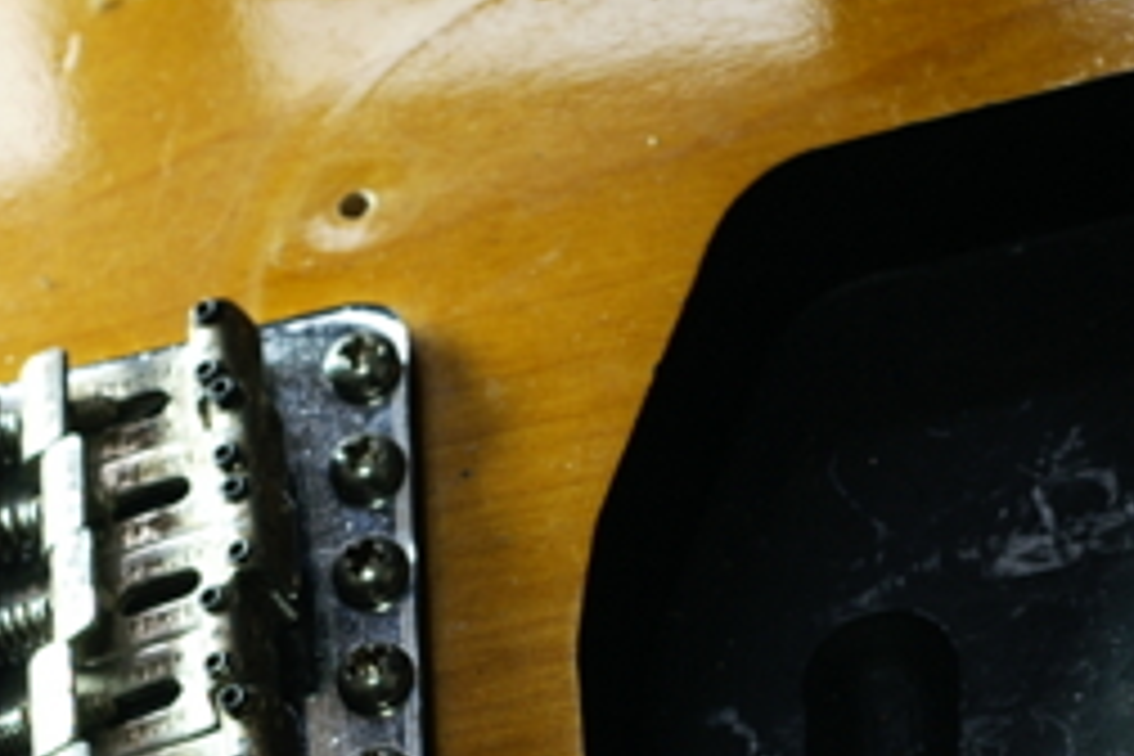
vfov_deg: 5.8
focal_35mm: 238
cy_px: 796
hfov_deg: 8.6
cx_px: 796
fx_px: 7496
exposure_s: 1/4
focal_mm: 50
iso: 100
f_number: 8
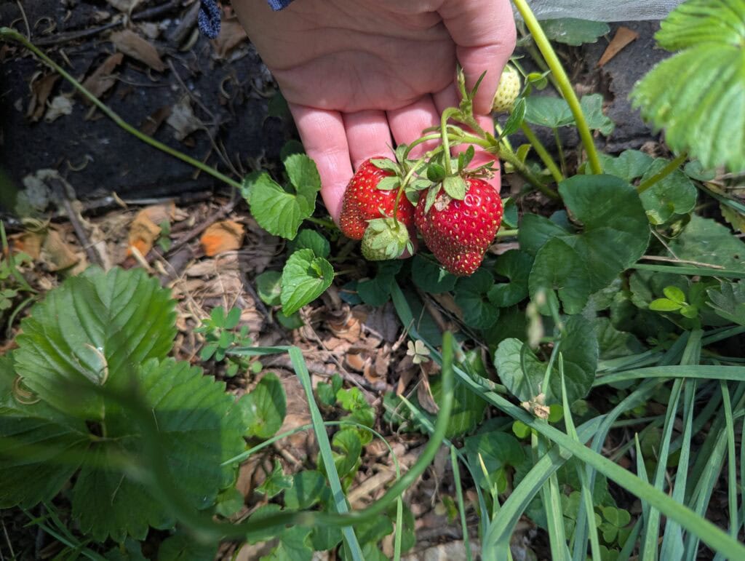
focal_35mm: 24
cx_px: 372
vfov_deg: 56.9
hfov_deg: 71.5
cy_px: 280
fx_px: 517
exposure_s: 1/107
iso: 43
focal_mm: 6.8
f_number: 1.9
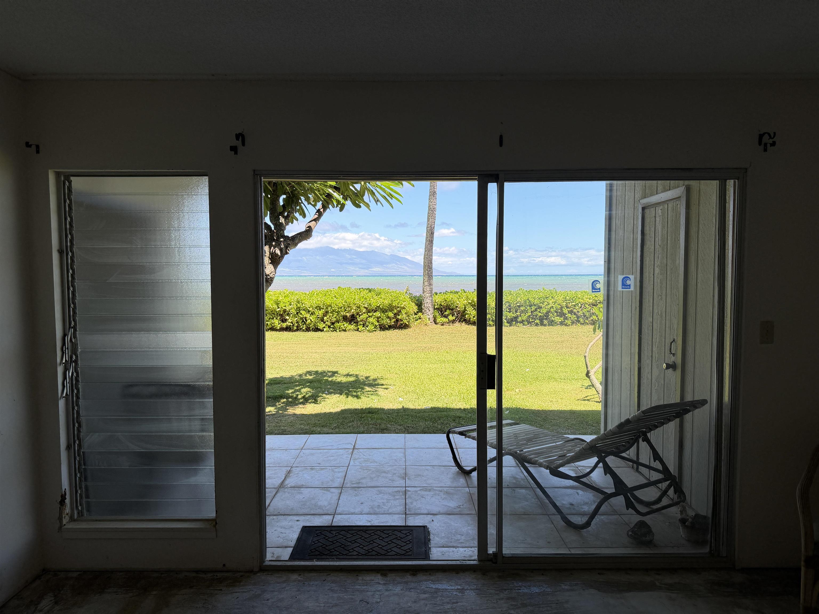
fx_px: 568
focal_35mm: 24
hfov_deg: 71.6
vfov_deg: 56.8
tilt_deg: -3.6
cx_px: 410
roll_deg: +0.6
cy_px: 307
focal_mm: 6.76
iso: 100
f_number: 1.78
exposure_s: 1/1901
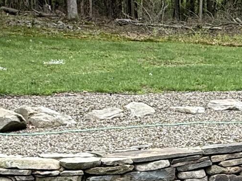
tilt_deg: -6.9
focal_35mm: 84
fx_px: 587
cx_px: 166
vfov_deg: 17.3
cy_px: 162
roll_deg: +1.6
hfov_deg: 23.2
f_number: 2.2
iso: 50
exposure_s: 1/455
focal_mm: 2.22
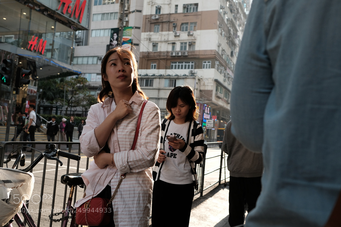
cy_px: 114
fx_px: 332
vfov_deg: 37.9
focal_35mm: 35
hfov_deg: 54.4
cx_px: 170
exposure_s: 1/2000
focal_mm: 23
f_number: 4
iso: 1000
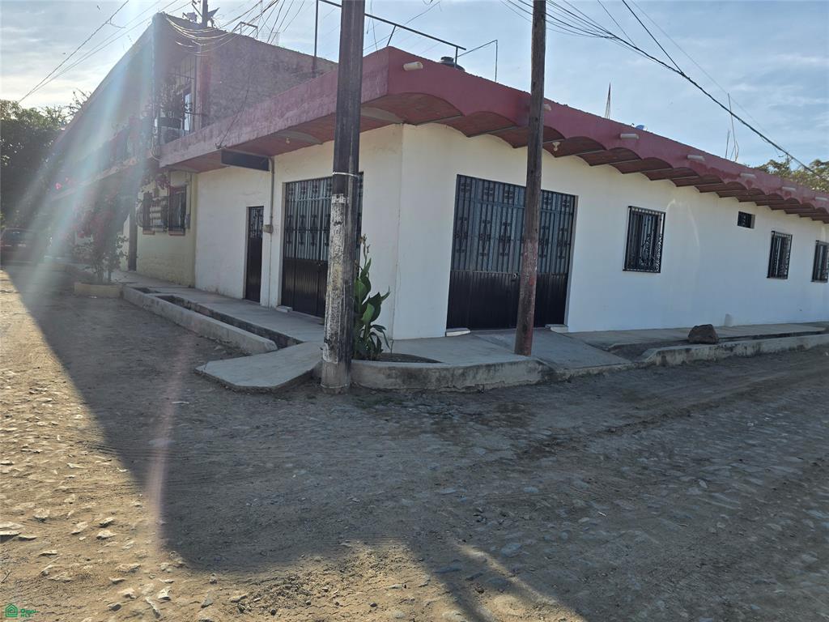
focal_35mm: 23
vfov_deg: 58.9
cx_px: 414
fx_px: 551
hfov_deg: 73.9
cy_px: 311
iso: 12
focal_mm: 6.3
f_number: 1.7
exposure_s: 1/1167
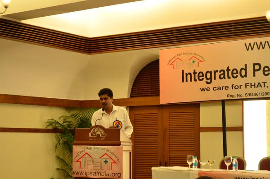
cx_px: 135
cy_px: 90
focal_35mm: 82
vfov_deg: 16.5
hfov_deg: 24.7
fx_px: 617
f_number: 5.6
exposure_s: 1/80
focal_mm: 55
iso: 3200
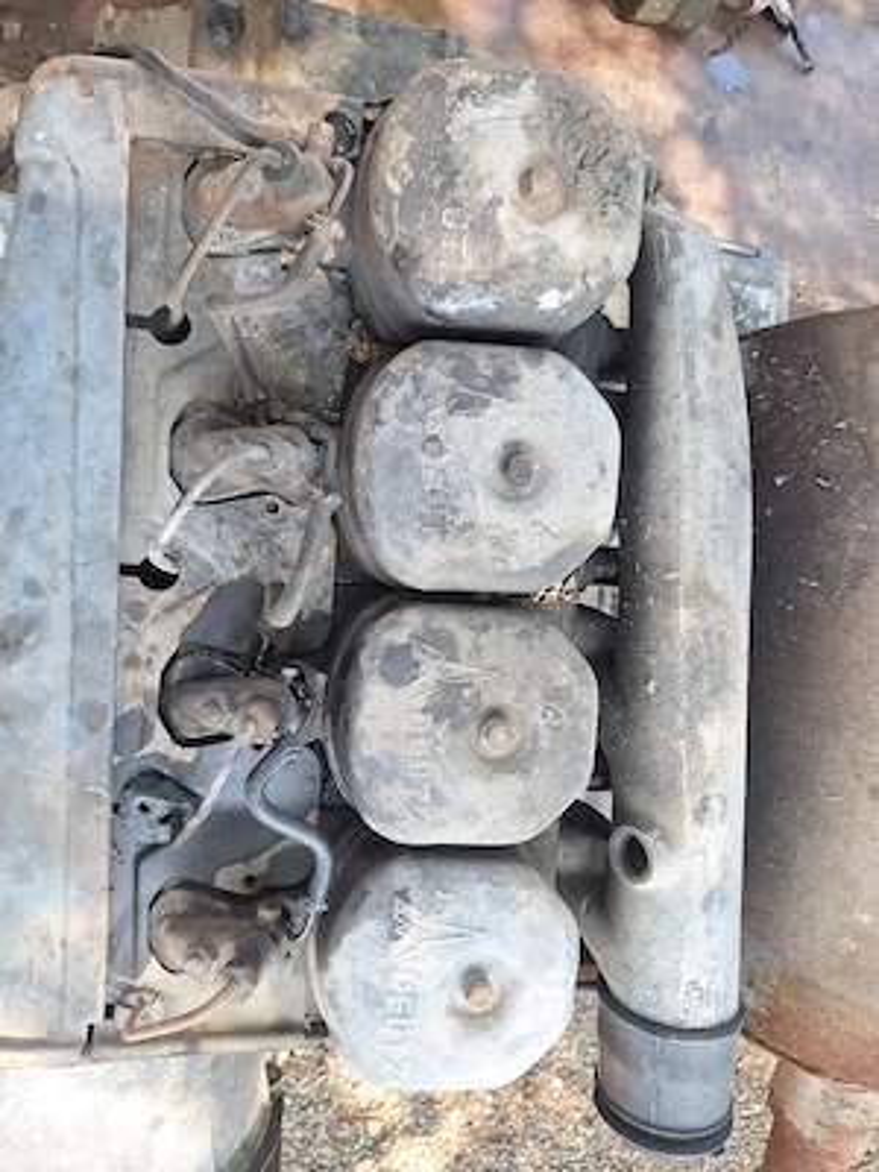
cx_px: 440
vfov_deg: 73.9
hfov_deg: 58.9
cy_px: 586
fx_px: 779
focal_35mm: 23
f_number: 1.8
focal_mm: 5.54
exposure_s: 1/119
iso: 40
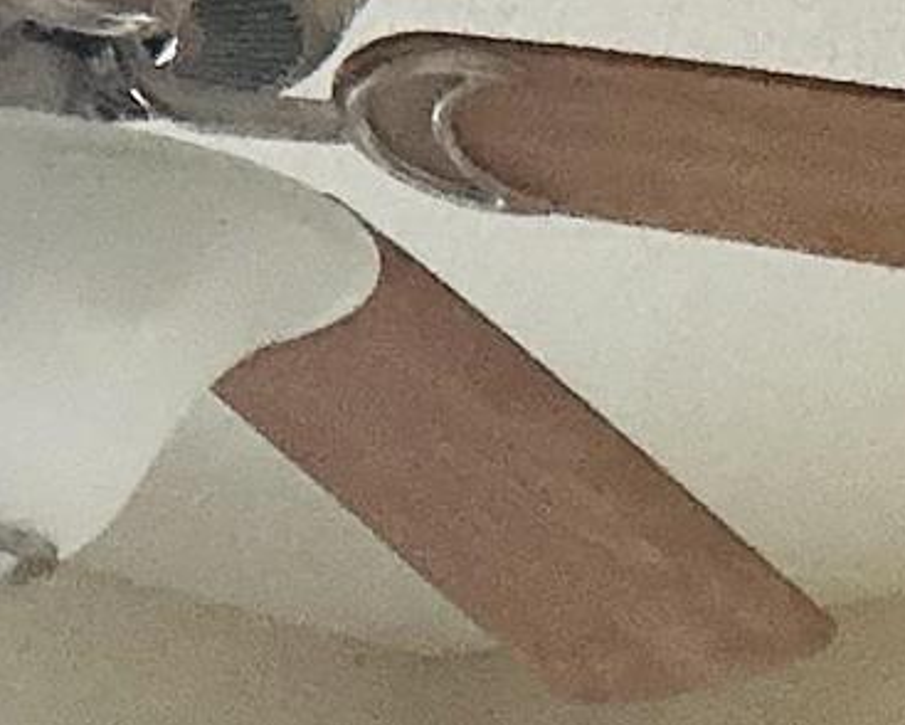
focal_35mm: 237
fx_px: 6351
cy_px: 2242
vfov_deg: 6.0
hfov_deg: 8.1
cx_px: 313
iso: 200
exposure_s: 1/60
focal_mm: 3
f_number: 1.8
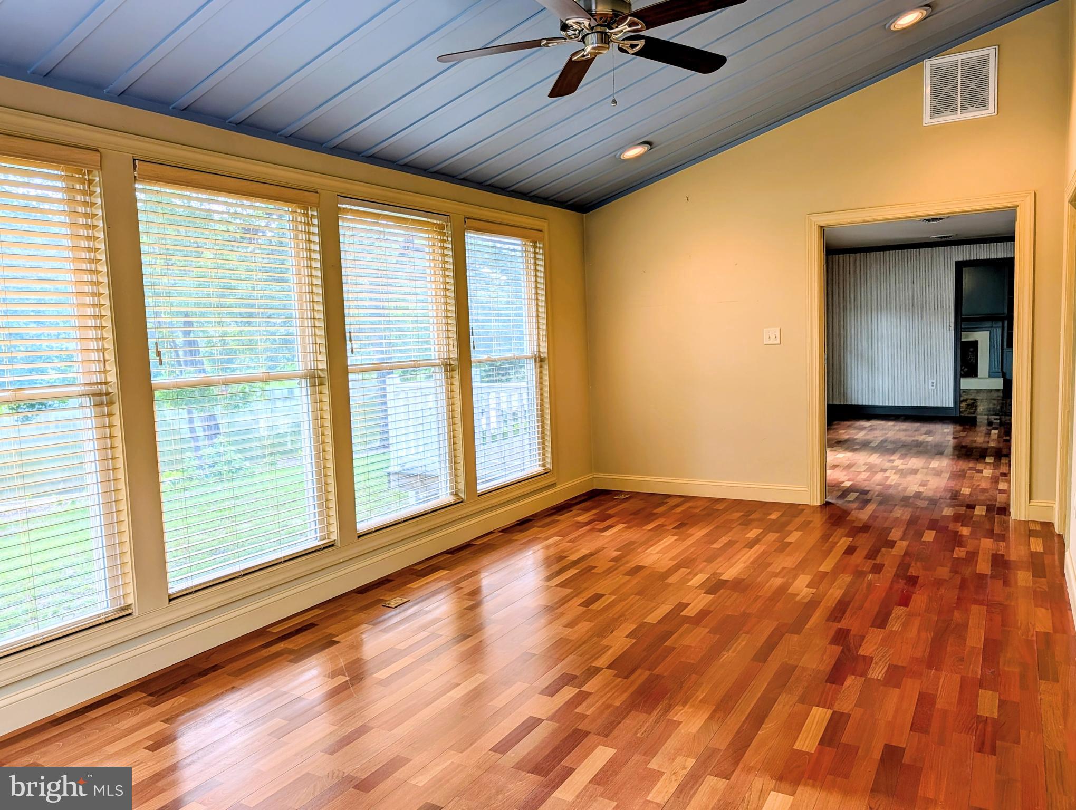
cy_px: 405
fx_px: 747
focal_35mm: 24
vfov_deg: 56.9
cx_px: 538
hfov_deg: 71.5
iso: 20
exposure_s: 1/233
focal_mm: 6.9
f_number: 1.68
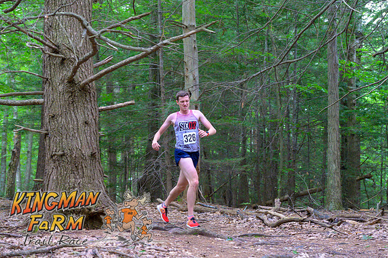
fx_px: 926
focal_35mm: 86
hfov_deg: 23.7
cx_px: 194
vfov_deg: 15.9
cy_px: 129
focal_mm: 86
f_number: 4
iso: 8000
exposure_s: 1/200
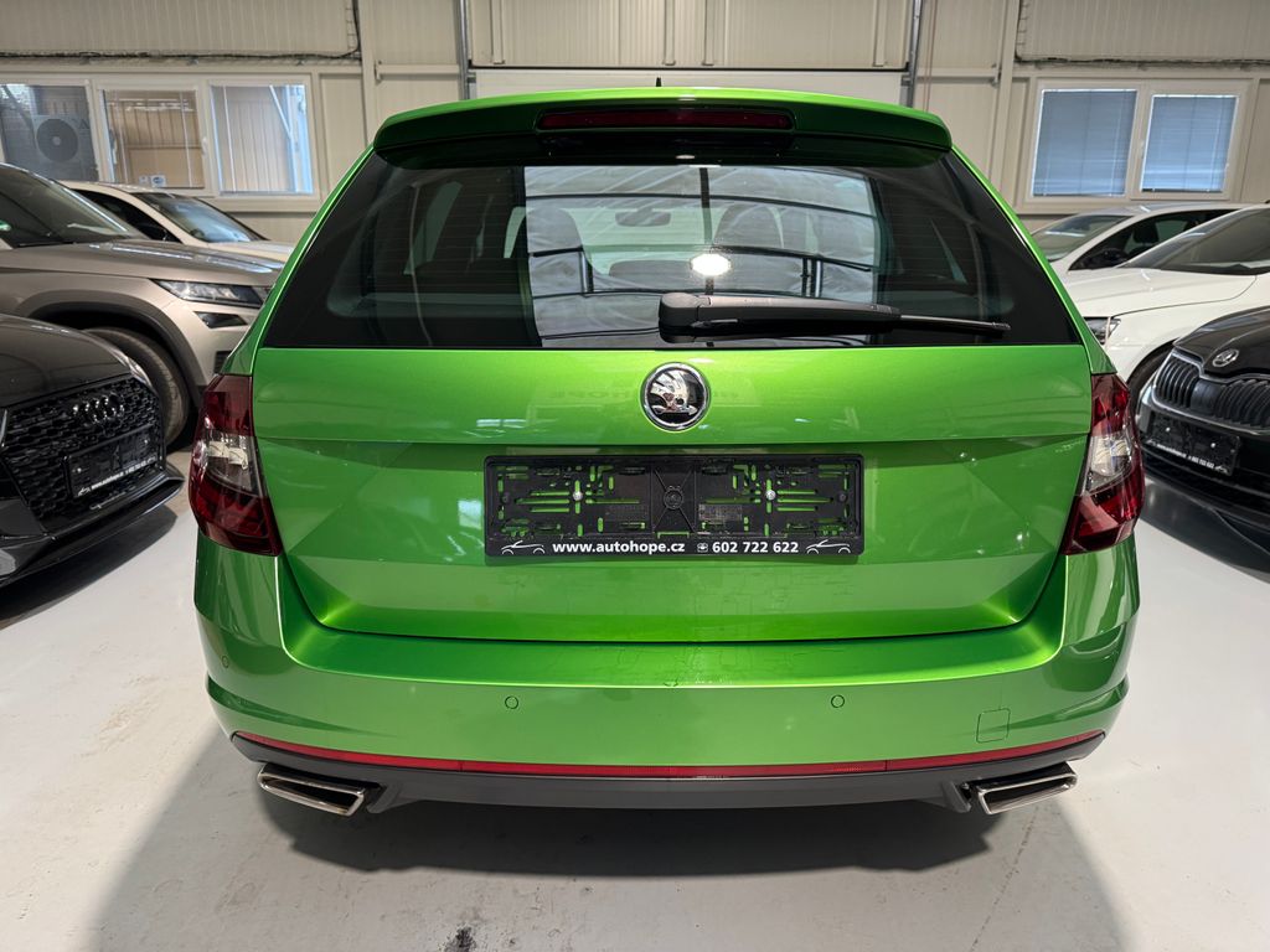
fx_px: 881
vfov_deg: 56.8
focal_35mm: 24
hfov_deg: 71.6
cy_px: 476
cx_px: 635
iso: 320
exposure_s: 1/60
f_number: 1.78
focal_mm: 6.76
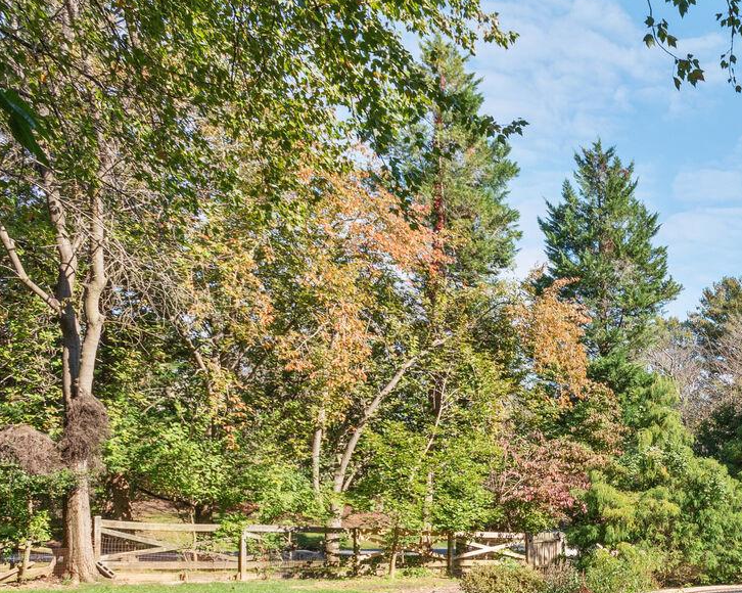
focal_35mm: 38
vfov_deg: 37.6
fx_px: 834
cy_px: 484
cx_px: 831
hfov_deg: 38.8
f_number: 8
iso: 200
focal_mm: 17
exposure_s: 1/400
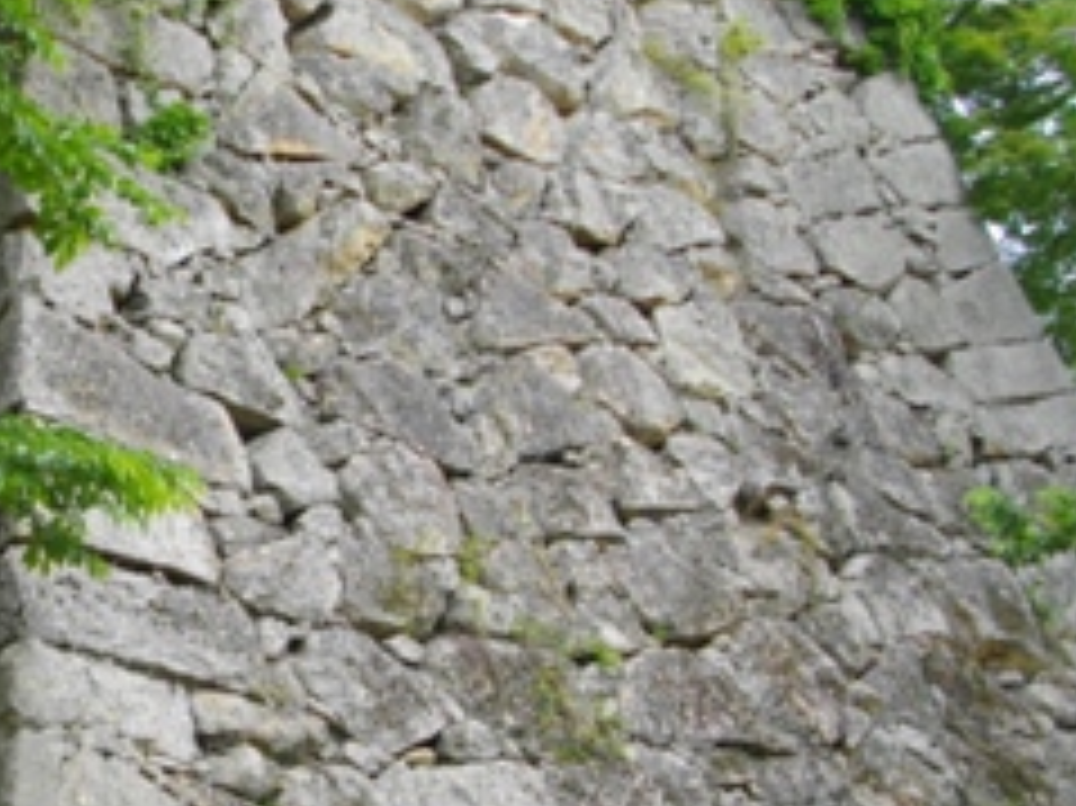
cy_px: 475
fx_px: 2082
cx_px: 63
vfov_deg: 21.9
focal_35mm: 67
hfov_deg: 27.7
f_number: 2.9
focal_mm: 5.7
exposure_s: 1/400
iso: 100
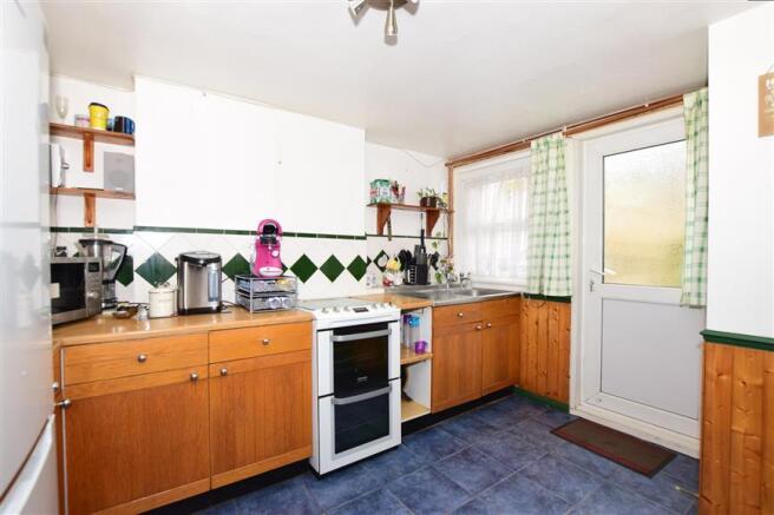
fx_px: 322
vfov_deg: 77.3
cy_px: 258
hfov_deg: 100.4
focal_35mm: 15
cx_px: 387
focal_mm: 10
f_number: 6.3
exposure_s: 1/60
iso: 400
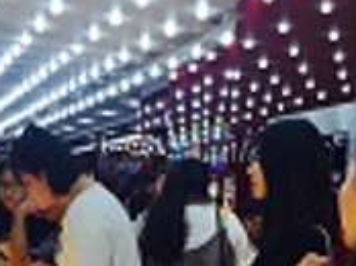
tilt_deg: -4.1
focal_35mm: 65
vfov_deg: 21.6
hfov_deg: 29.9
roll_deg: -4.6
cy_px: 276
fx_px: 668
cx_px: 190
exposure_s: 1/120
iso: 32
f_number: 2.2
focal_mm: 4.15
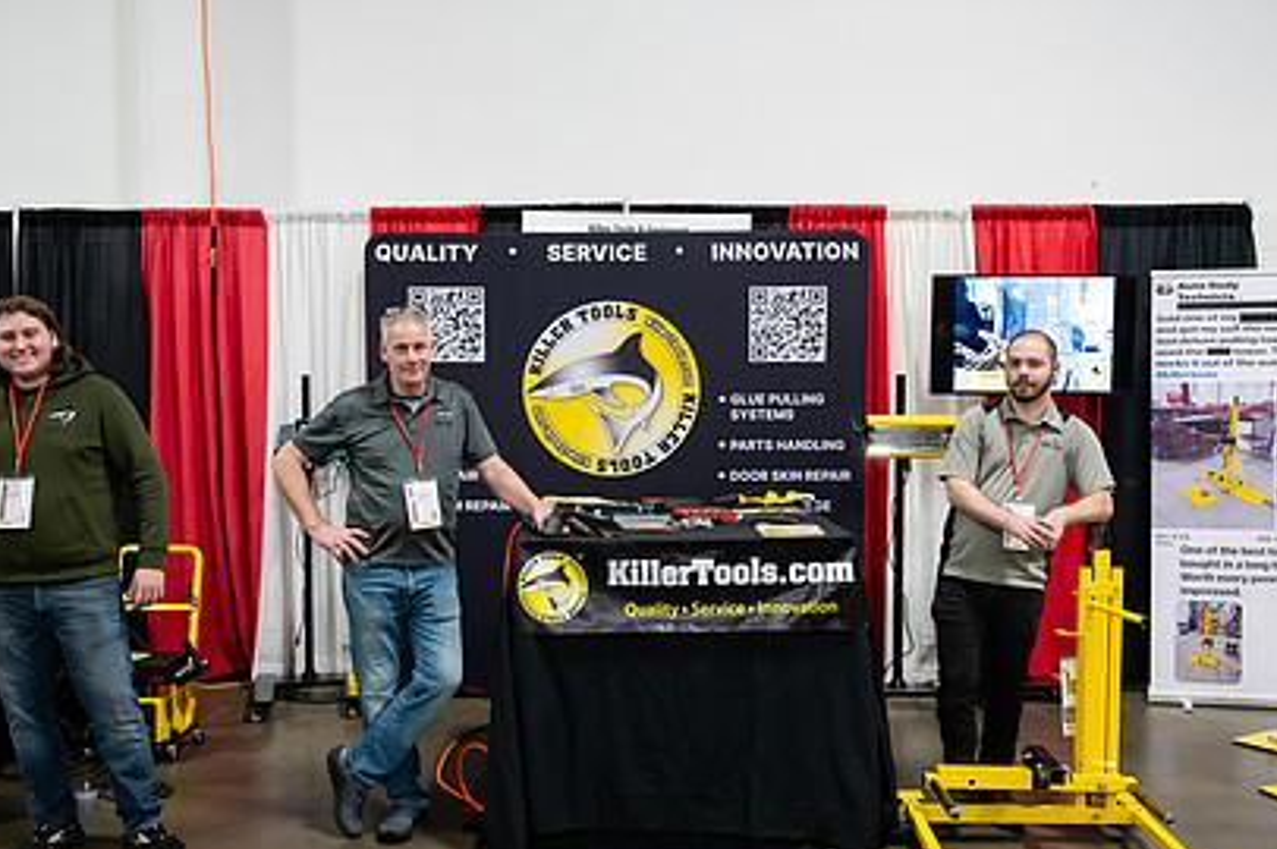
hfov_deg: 49.6
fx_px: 1382
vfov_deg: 34.1
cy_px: 446
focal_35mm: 39
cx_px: 637
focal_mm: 26
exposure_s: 1/200
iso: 3200
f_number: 3.2
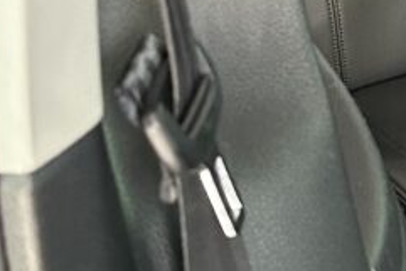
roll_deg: +0.1
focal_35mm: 110
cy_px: -97
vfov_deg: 12.1
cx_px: 650
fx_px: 1241
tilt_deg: -27.6
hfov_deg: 16.5
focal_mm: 6.86
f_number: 1.78
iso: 320
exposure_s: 1/60
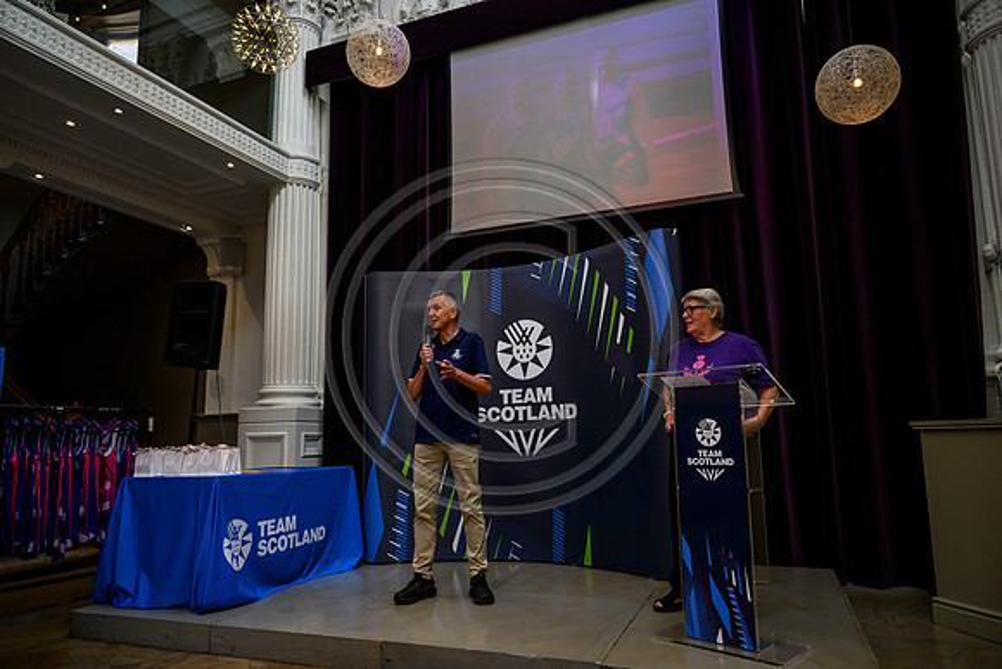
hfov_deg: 73.7
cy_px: 334
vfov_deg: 53.2
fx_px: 668
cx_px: 501
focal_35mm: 24
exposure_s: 1/500
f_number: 2.8
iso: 2500
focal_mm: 24
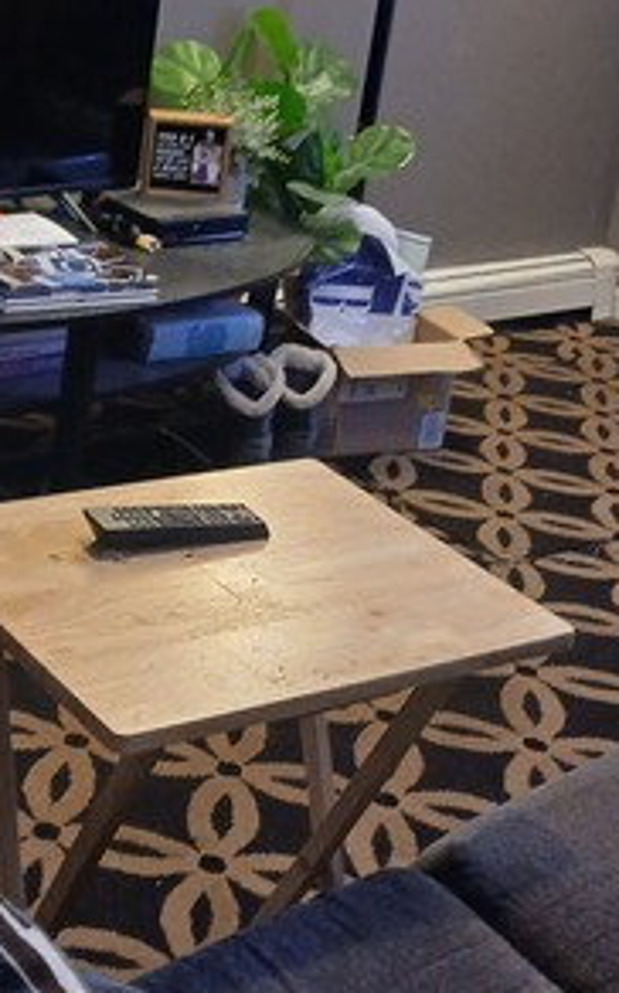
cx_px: 78
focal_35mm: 63
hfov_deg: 20.2
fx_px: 1704
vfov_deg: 32.3
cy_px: 338
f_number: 1.8
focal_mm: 3.98
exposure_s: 1/24
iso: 250
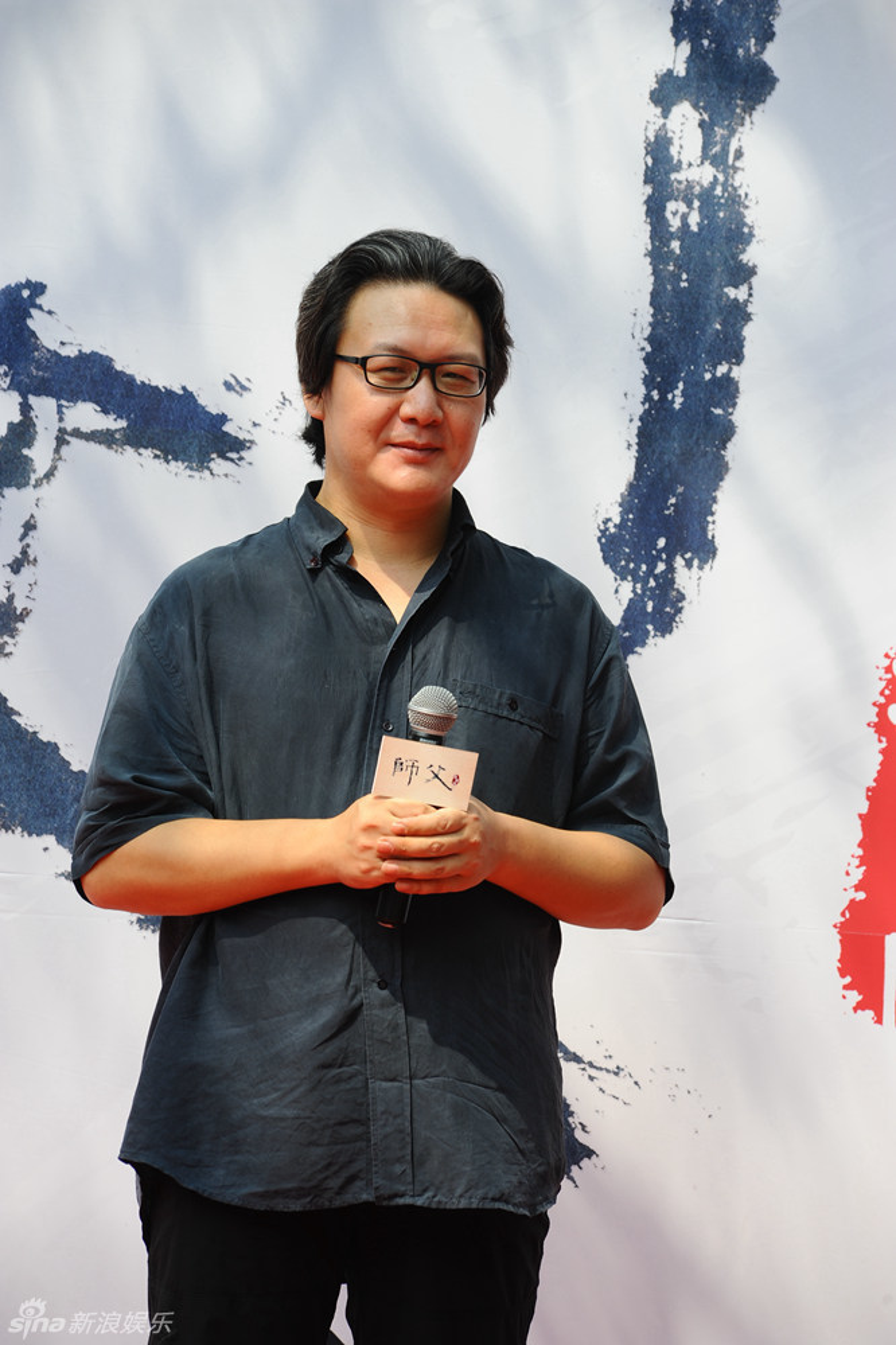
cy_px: 672
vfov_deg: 10.3
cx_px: 448
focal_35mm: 200
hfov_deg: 6.9
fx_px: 7471
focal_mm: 200
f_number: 8
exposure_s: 1/250
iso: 200
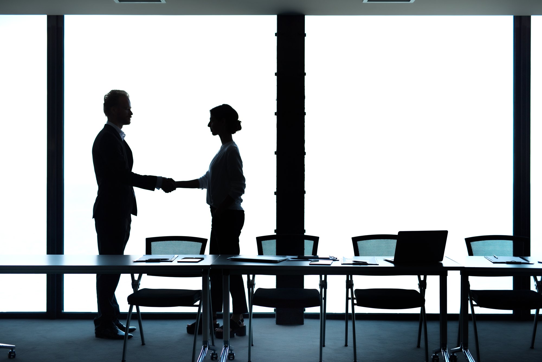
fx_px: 753
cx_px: 271
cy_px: 181
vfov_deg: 27.0
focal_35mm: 50
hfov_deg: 39.6
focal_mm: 50
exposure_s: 1/1250
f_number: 2
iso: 64
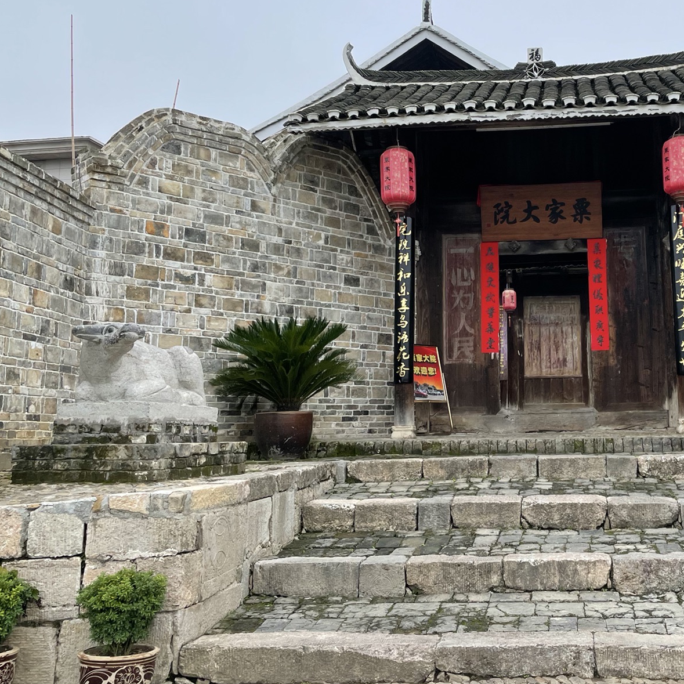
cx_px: 512
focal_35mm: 39
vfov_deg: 42.7
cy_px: 289
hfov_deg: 41.6
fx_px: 872
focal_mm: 4.2
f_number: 1.6
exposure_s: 1/842
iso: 32
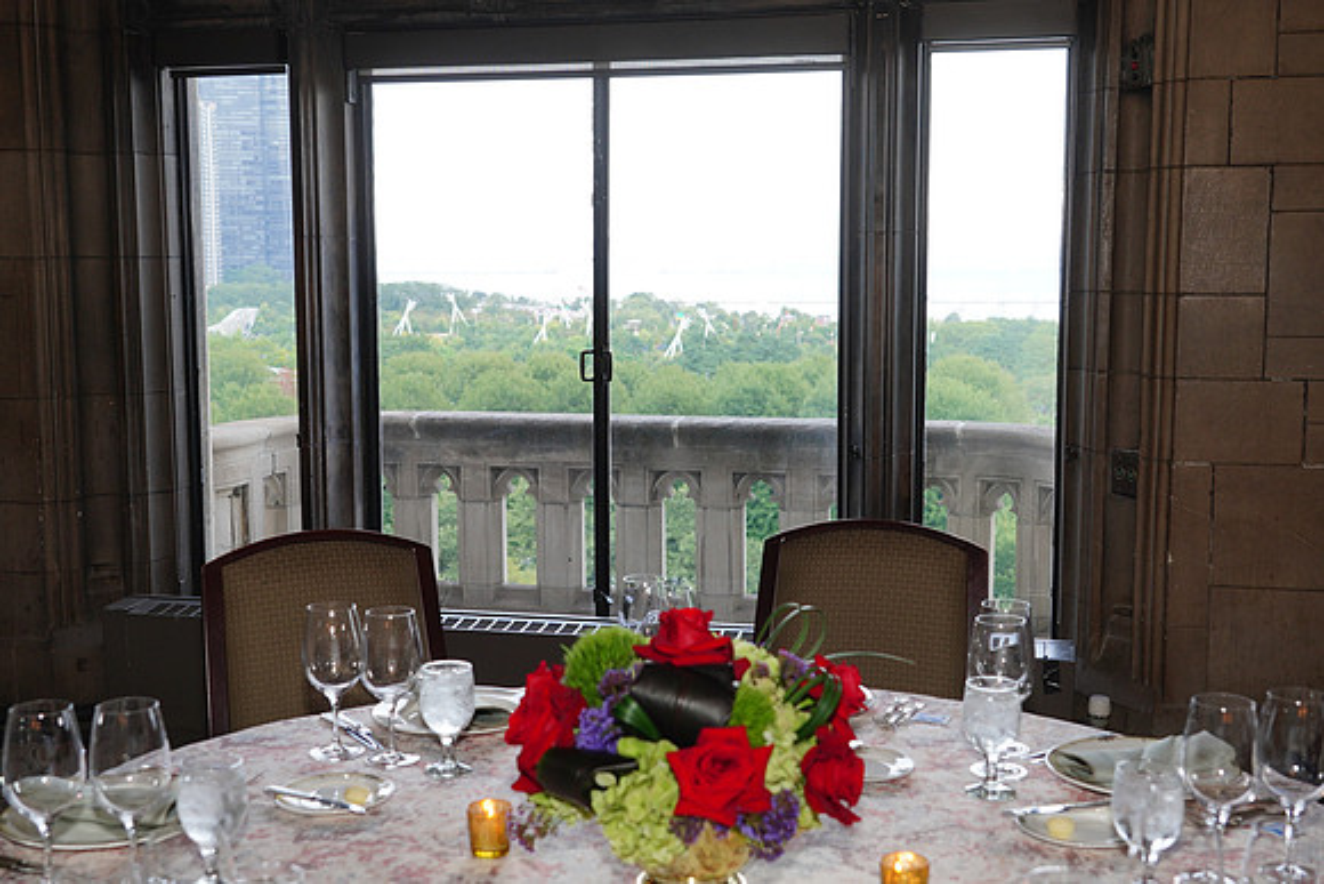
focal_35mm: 43
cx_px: 662
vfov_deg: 31.2
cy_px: 442
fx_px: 1582
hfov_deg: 45.4
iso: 500
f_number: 5.6
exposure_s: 1/80
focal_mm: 43
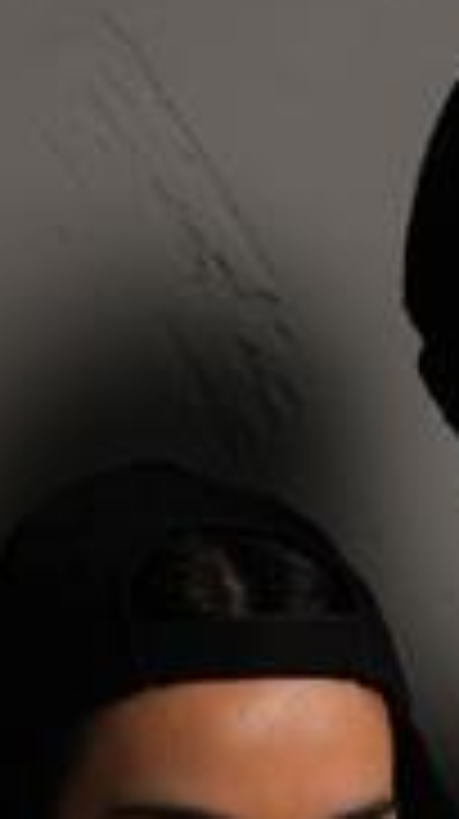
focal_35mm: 91
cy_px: 1109
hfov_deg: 12.6
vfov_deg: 21.0
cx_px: 684
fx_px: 1974
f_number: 5
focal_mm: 18
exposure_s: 1/160
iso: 160
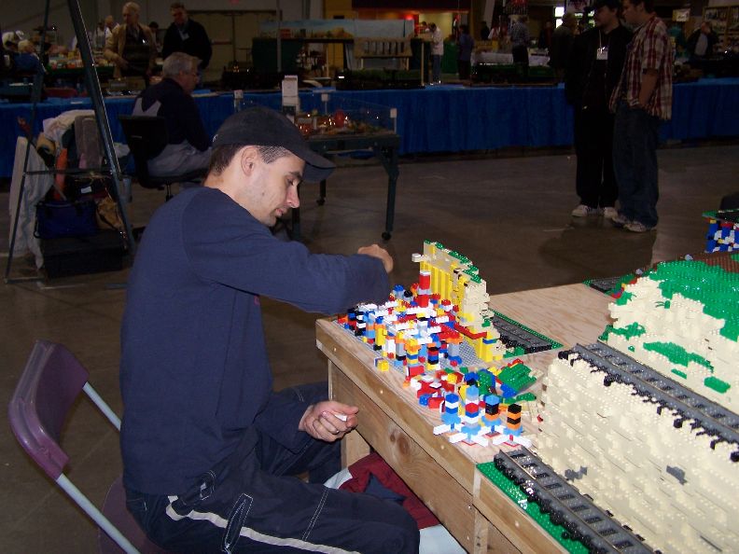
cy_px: 277
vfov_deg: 37.7
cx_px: 370
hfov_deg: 49.0
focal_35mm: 38
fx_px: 811
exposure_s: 1/60
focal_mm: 6.3
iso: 140
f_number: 2.8
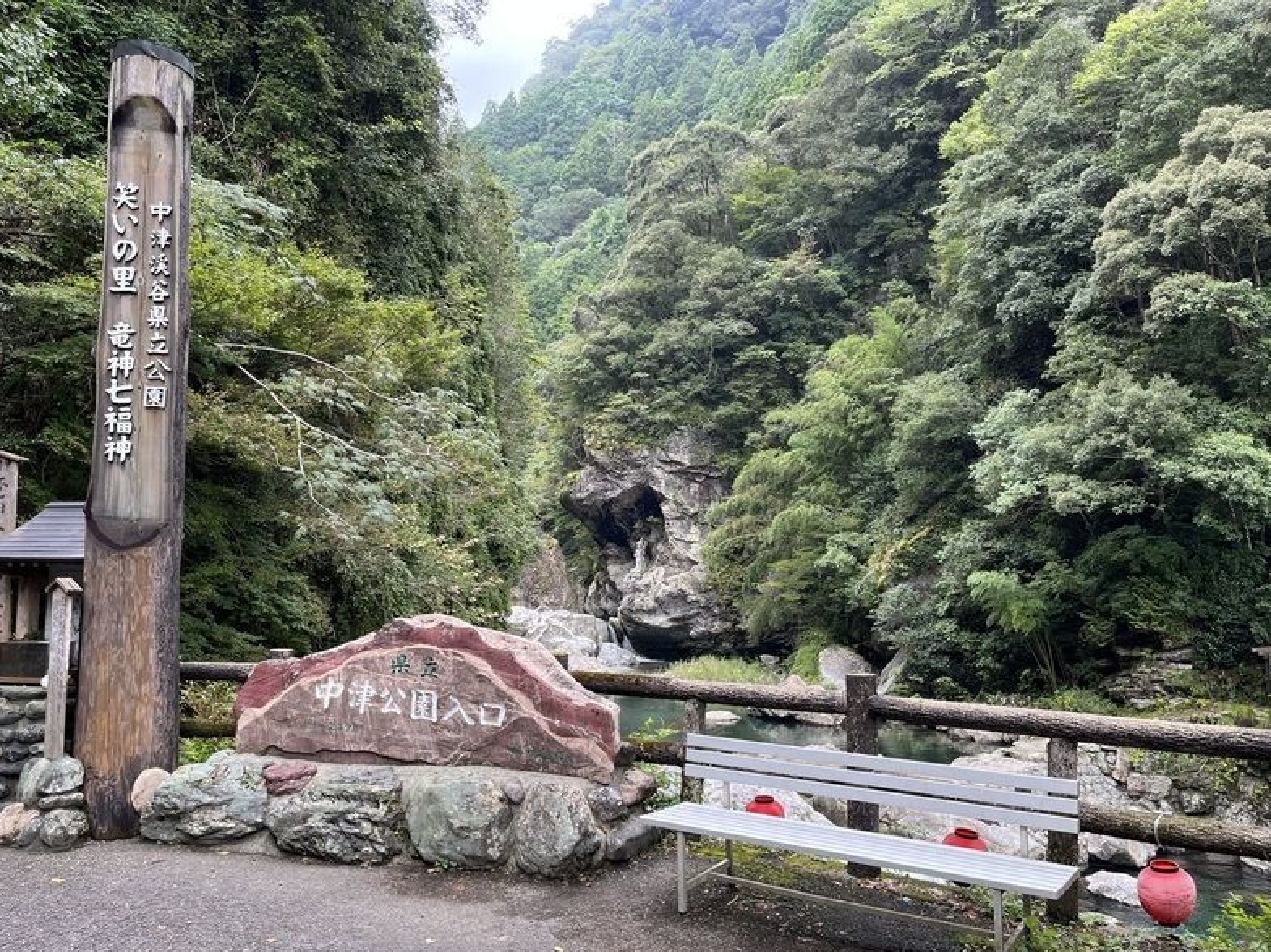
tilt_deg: +4.6
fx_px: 991
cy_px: 482
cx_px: 647
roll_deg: +0.3
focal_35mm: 27
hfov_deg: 65.3
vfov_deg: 51.3
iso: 64
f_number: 1.6
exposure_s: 1/164
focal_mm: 5.1
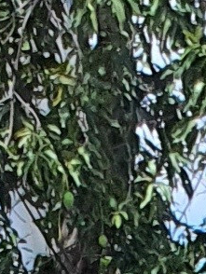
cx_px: 261
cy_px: 880
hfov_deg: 8.6
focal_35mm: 171
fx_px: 1355
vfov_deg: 8.9
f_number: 2.4
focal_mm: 4.3
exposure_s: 1/1250
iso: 50
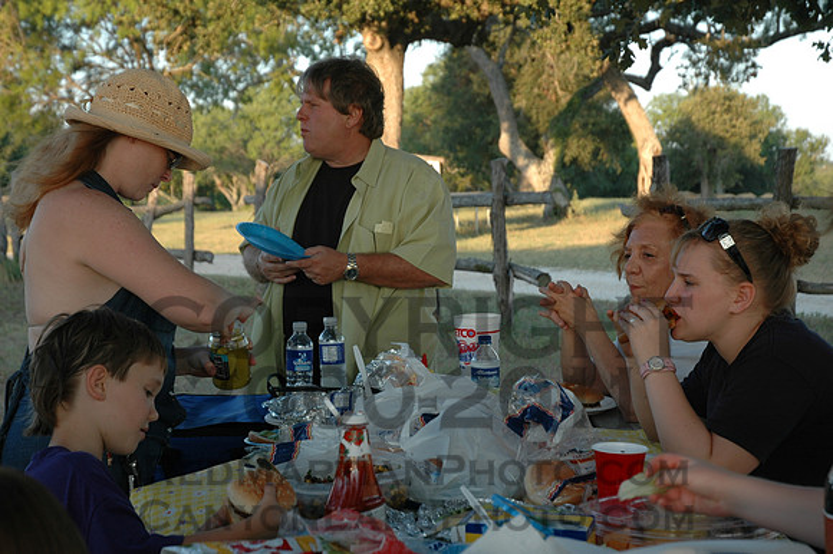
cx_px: 416
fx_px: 1596
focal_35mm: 69
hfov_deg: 29.3
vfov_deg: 19.7
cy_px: 277
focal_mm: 46
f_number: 5.6
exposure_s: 1/125
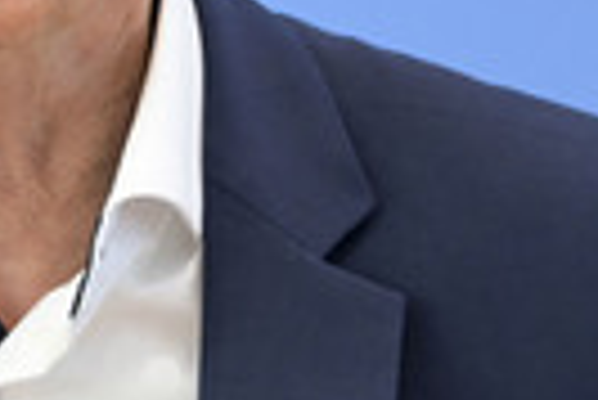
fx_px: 10144
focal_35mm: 610
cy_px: -175
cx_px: -142
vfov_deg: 2.3
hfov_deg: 3.4
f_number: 5.6
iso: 5000
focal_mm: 180
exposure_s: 1/500
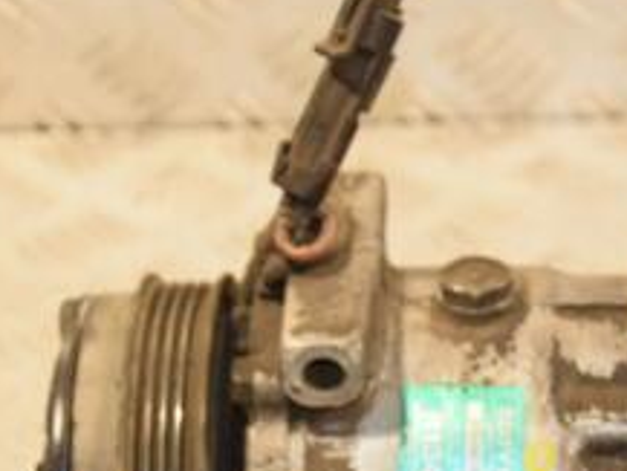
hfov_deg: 9.9
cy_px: 445
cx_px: 558
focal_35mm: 199
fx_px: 3606
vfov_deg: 7.4
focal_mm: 50
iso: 800
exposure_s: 1/200
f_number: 5
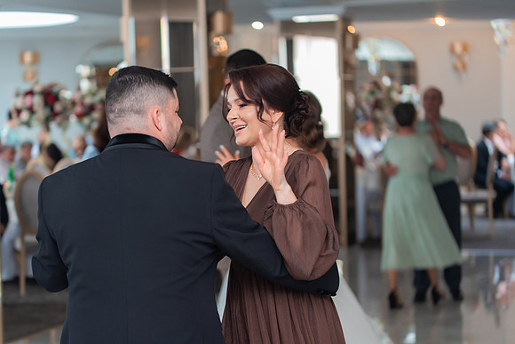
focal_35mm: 90
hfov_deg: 22.6
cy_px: 172
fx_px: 1288
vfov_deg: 15.2
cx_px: 258
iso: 1600
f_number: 3
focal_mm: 90
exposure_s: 1/200
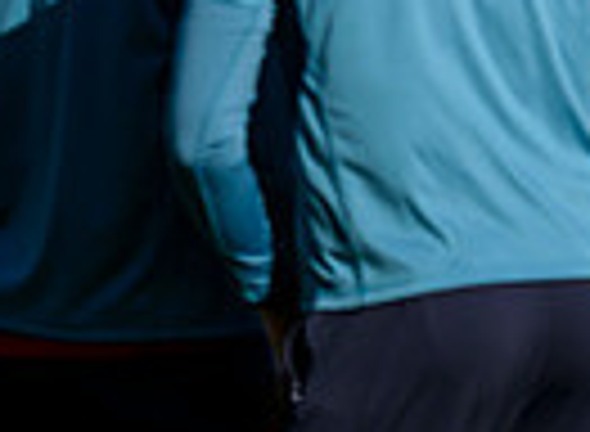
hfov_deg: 0.6
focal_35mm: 3115
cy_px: 197
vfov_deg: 0.5
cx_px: 1065
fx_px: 52658
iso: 500
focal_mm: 560
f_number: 4
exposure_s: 1/5000
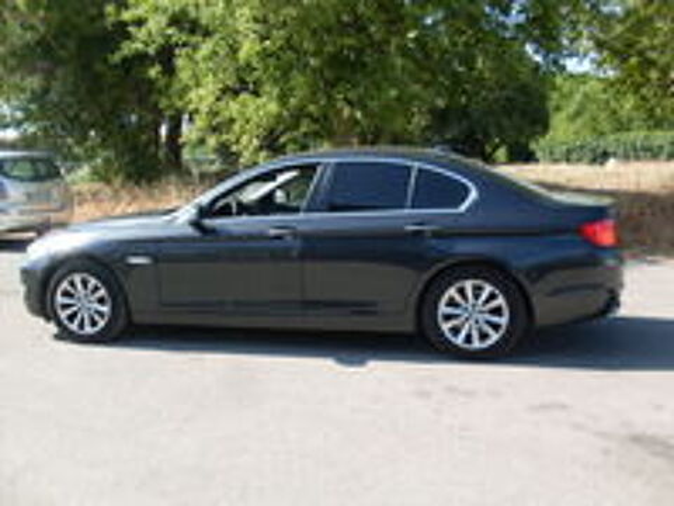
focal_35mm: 38
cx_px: 337
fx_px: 740
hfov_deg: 49.0
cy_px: 253
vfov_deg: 37.7
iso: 80
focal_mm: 6.3
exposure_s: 1/500
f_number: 2.8
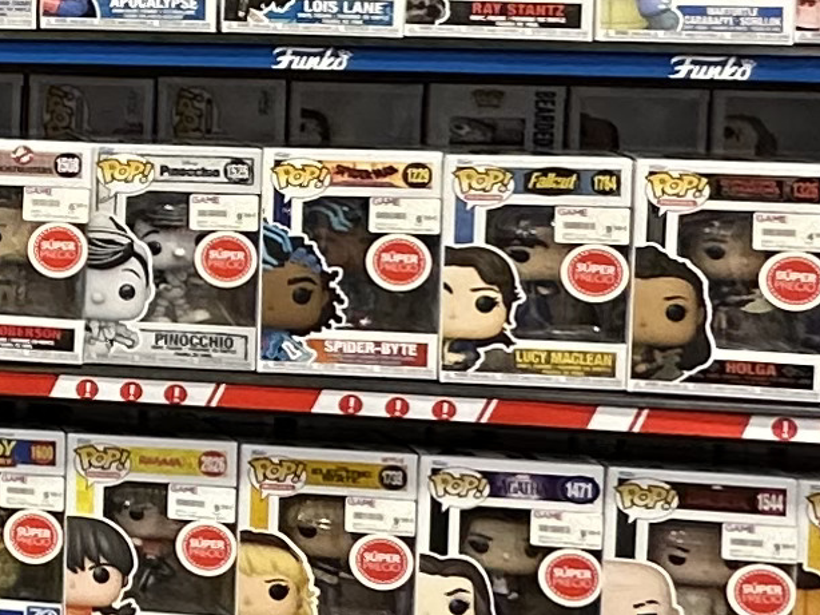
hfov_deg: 15.8
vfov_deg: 15.8
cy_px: 32
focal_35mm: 92
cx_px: -907
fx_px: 2178
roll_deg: +0.2
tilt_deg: -6.5
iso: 200
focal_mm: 2.22
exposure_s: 1/100
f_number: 2.2
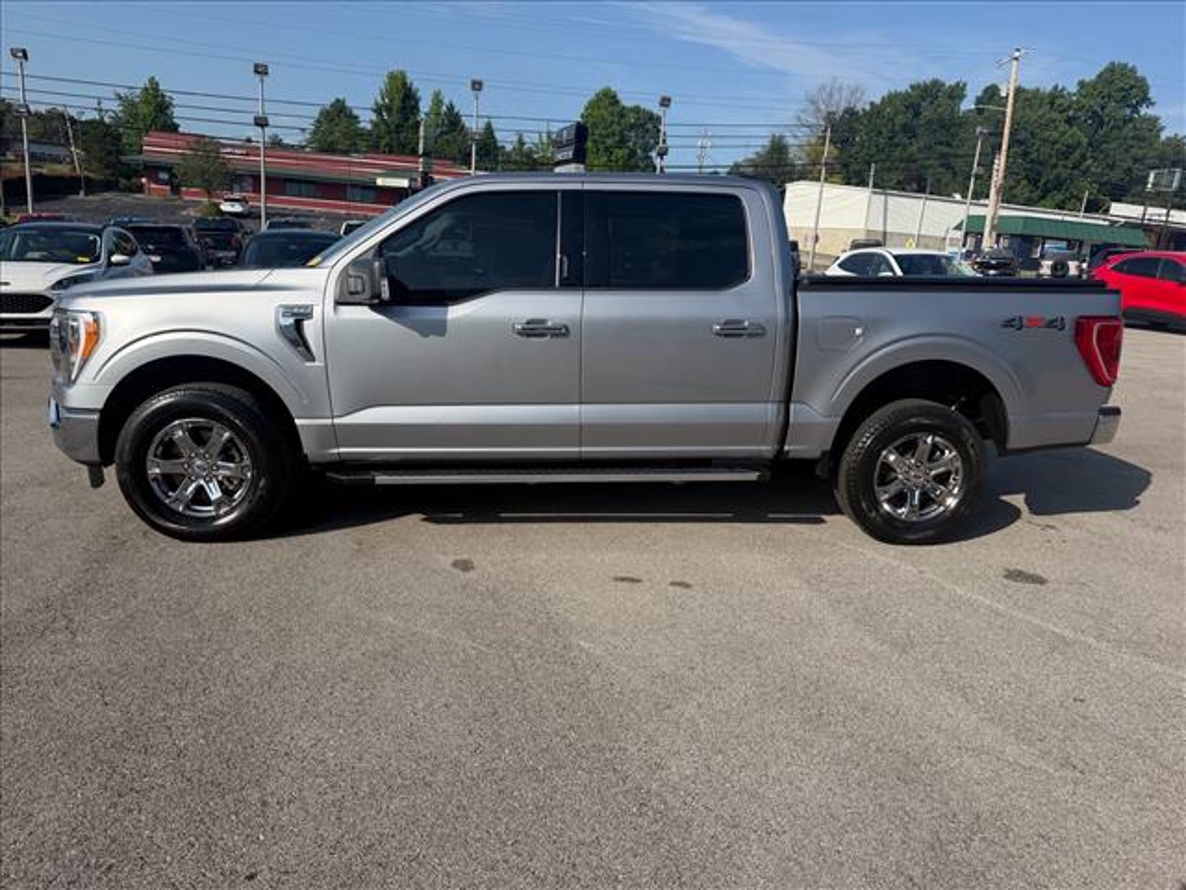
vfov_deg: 56.8
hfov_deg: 71.6
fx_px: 822
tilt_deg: -13.7
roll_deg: -5.2
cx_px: 593
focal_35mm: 24
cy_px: 445
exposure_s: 1/6711
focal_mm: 6.76
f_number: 1.78
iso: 100
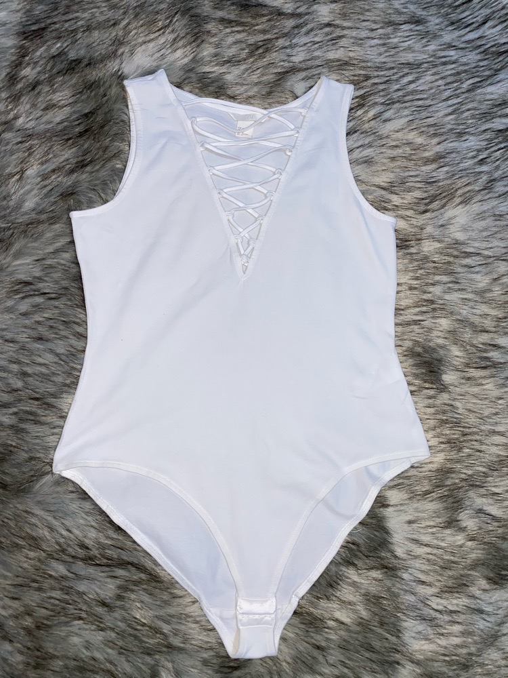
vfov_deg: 67.3
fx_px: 509
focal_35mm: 26
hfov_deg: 53.1
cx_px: 254
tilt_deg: -79.2
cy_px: 339
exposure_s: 1/100
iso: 40
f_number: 1.8
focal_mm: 4.25
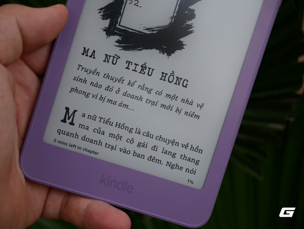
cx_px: 152
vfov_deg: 17.6
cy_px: 114
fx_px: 738
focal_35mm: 84
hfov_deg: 23.3
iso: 200
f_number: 5.6
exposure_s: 1/125
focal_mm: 42
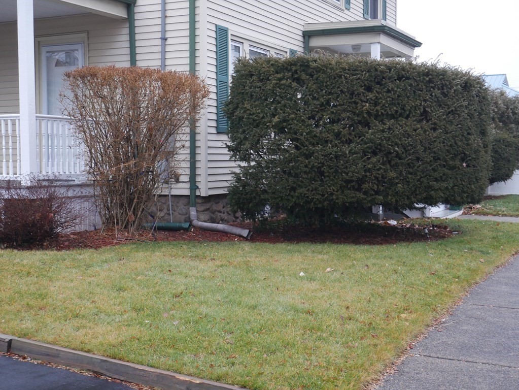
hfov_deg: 38.2
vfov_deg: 29.1
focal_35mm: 50
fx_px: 750
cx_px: 260
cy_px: 195
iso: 1250
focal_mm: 25
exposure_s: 1/60
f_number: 5.3
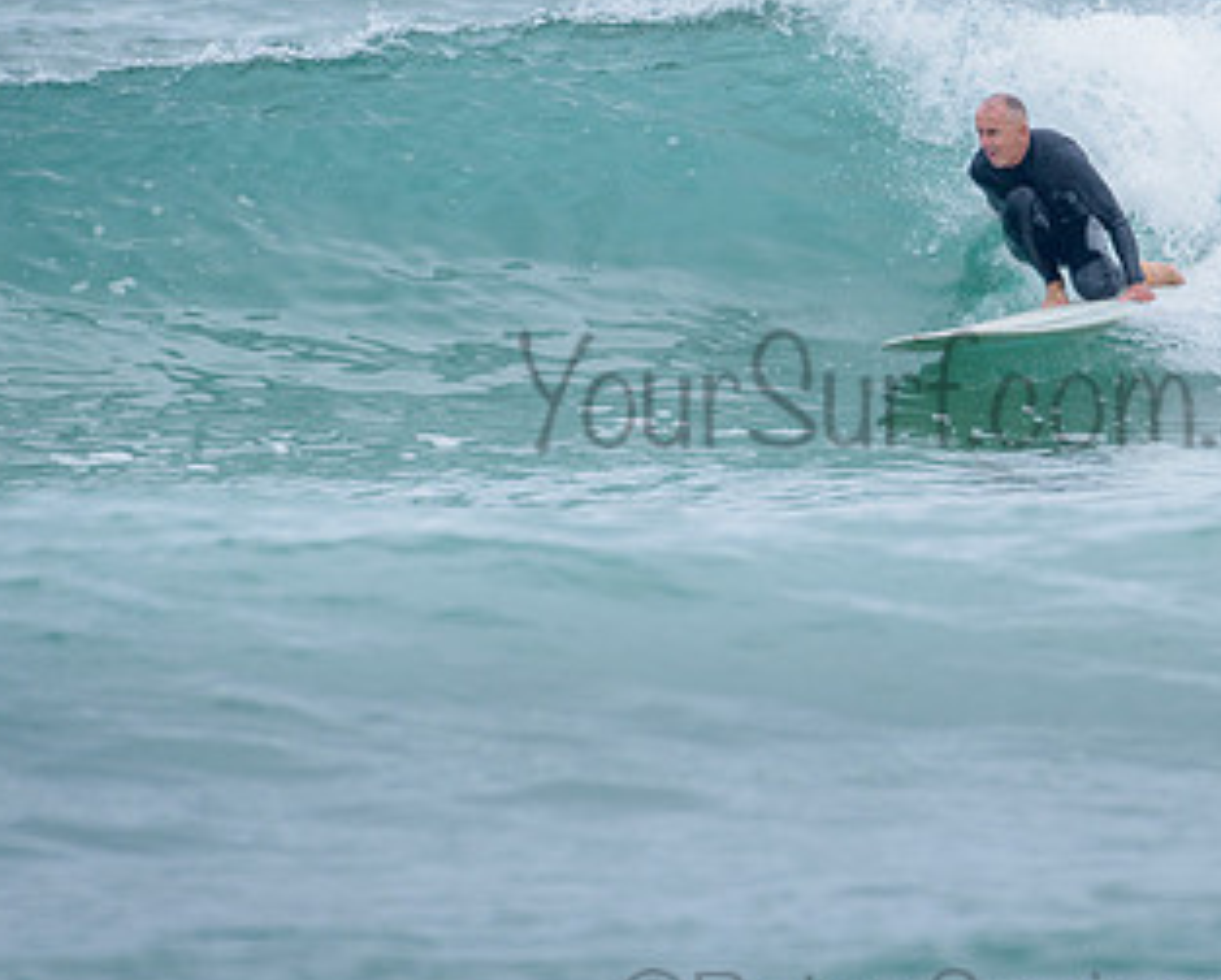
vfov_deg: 1.5
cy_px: 228
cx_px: 1175
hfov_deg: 1.8
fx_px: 38558
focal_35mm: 1066
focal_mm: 500
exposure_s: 1/800
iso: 360
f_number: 5.6
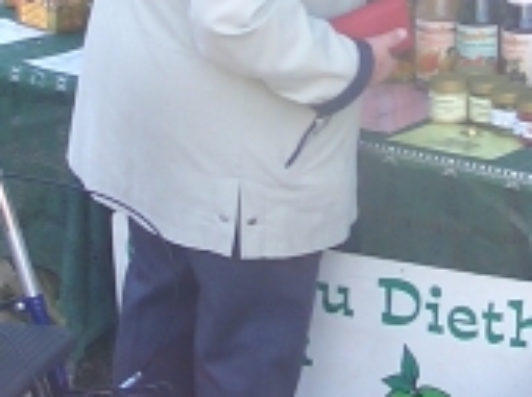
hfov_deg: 14.9
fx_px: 2026
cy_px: -78
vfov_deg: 11.0
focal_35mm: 132
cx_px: 344
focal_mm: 5.8
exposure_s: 1/80
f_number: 4.3
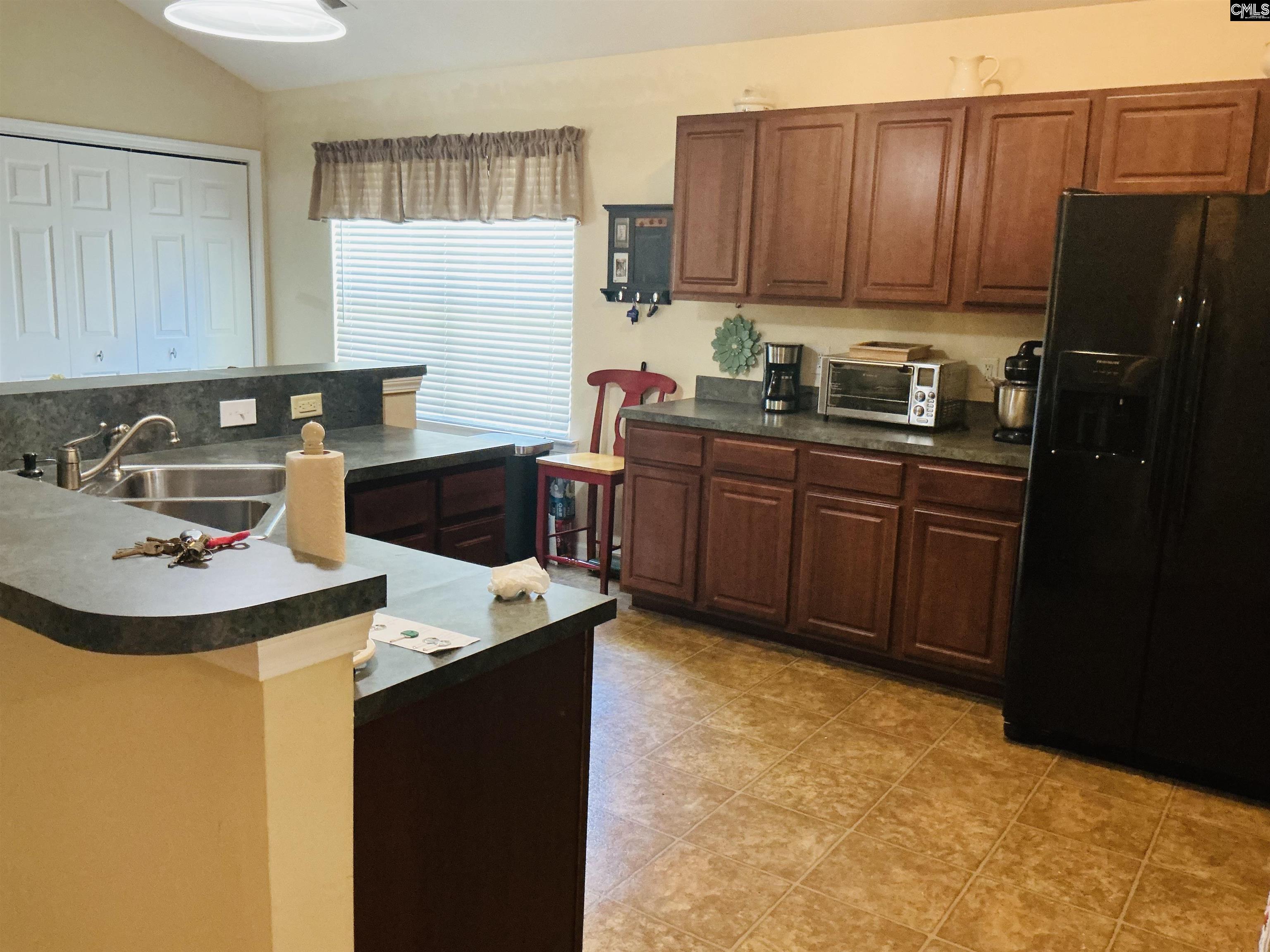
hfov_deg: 61.7
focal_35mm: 29
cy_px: 476
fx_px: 1064
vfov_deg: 48.2
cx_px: 635
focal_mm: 3
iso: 320
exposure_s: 1/30
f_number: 1.8
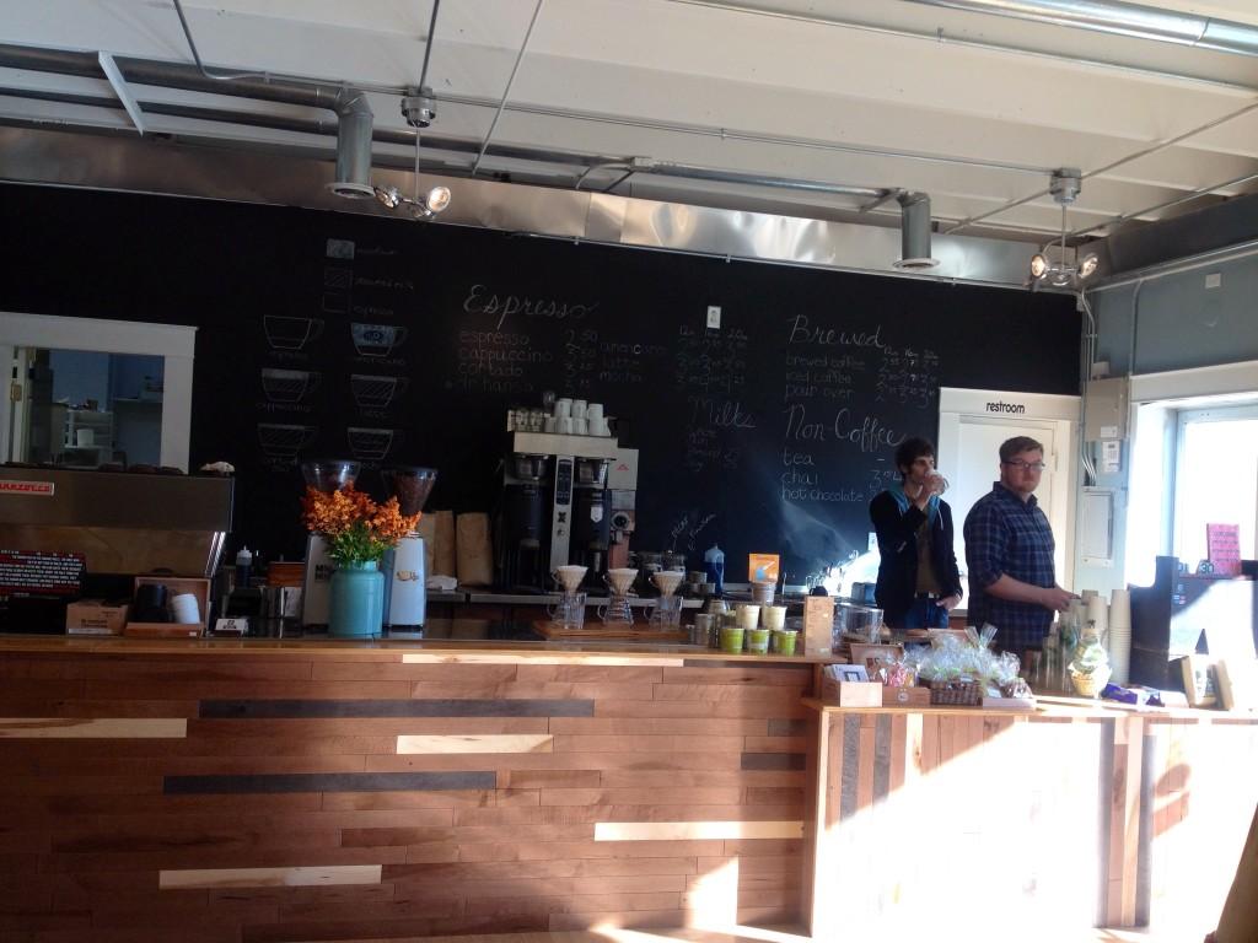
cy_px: 472
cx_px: 629
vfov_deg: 40.7
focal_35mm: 35
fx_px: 1272
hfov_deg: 52.6
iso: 64
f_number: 2.4
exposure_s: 1/120
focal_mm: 4.28
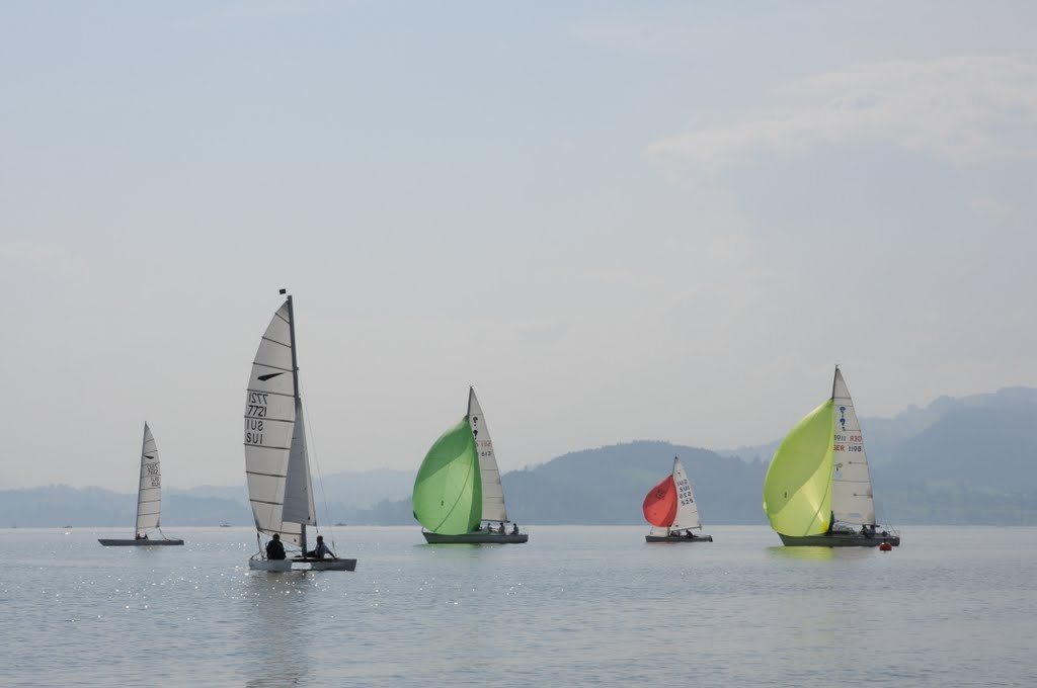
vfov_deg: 13.0
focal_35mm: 105
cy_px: 344
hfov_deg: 19.5
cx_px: 518
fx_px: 3021
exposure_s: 1/800
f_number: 14
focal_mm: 70
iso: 200
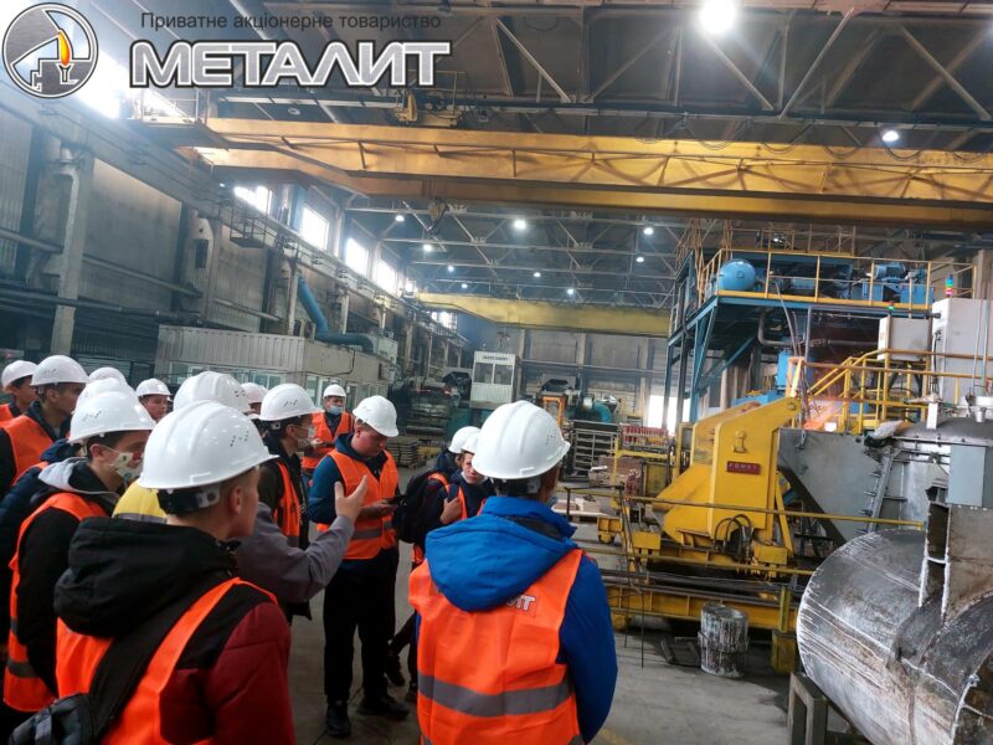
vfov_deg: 56.8
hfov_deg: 71.6
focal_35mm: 24
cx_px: 496
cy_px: 372
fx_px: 688
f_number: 1.8
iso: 500
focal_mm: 5.23
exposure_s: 1/60.2
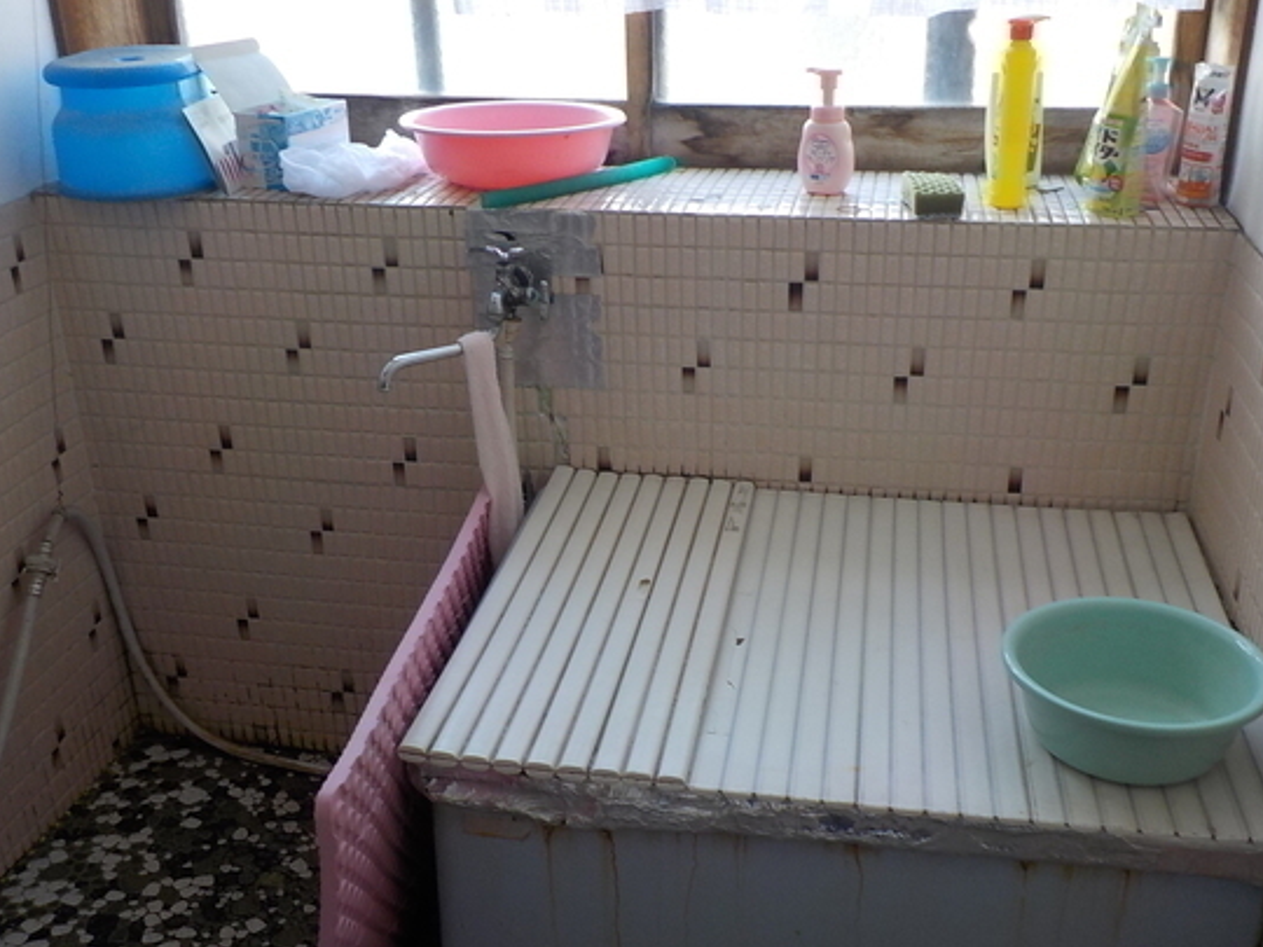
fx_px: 1277
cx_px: 655
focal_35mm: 35
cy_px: 509
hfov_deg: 52.6
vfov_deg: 40.7
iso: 125
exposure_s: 1/40
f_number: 3.3
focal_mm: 4.1
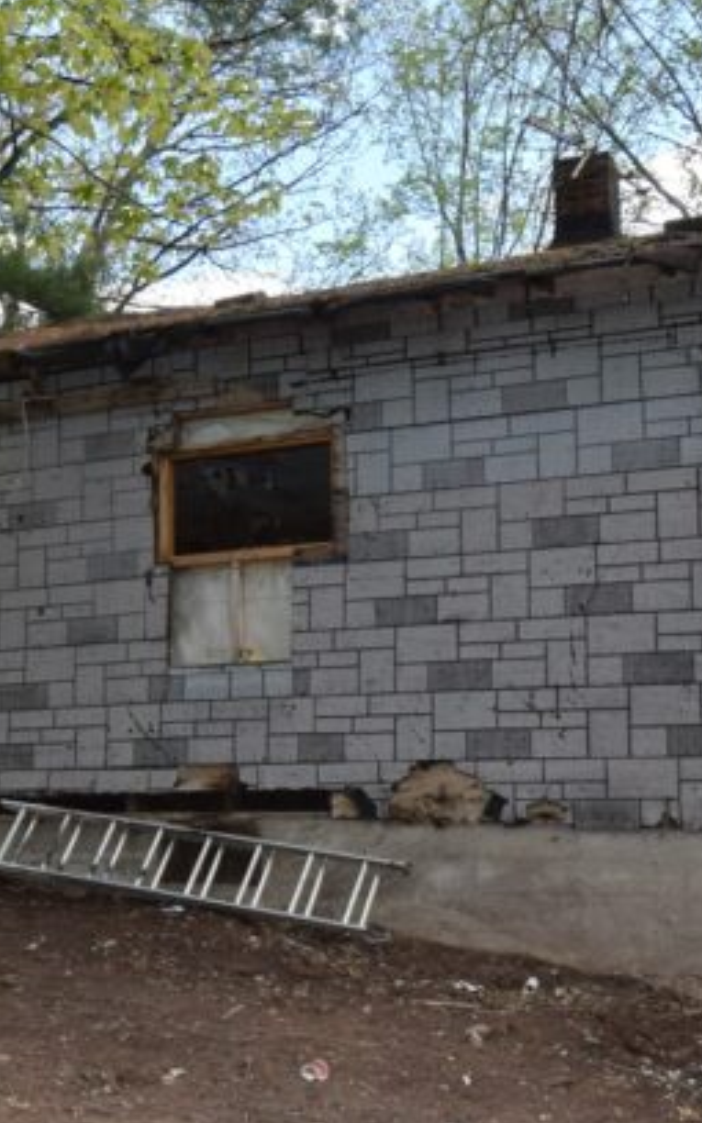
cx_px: 328
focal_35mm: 45
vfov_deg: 44.3
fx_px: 1377
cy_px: 622
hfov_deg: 28.6
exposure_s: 1/200
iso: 320
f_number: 10
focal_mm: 10
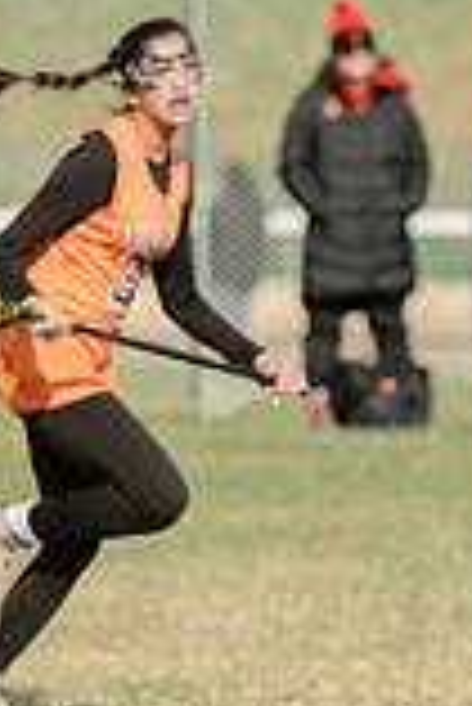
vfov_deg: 2.0
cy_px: 484
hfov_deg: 1.3
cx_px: 903
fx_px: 20583
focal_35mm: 1049
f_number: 5
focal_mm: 200
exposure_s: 1/1600
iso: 250
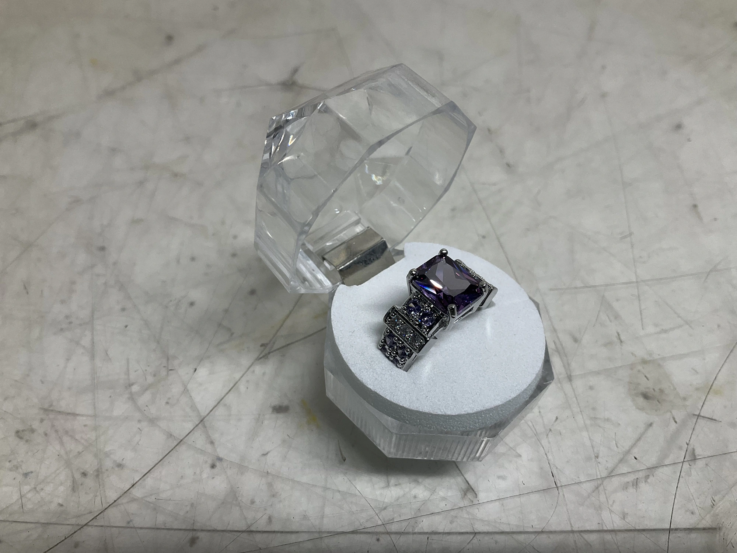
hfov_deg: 61.7
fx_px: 617
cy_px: 276
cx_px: 368
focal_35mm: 29
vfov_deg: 48.2
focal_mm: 3
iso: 40
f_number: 1.8
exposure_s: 1/120
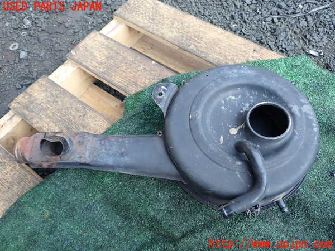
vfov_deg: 46.8
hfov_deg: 60.0
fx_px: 290
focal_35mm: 30
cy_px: 126
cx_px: 168
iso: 100
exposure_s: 1/80
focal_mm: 5.4
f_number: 2.3
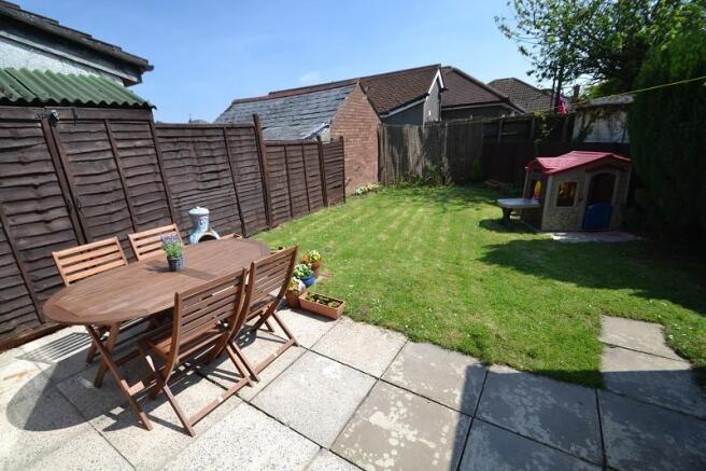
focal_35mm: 15
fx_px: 294
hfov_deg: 100.4
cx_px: 353
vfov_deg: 77.3
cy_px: 236
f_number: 5.6
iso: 125
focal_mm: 10
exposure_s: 1/125
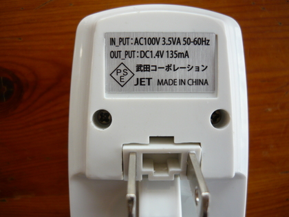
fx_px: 276
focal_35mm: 33
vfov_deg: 42.9
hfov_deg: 55.4
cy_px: 108
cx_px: 144
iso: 100
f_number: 2.8
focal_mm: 5.5
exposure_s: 1/160
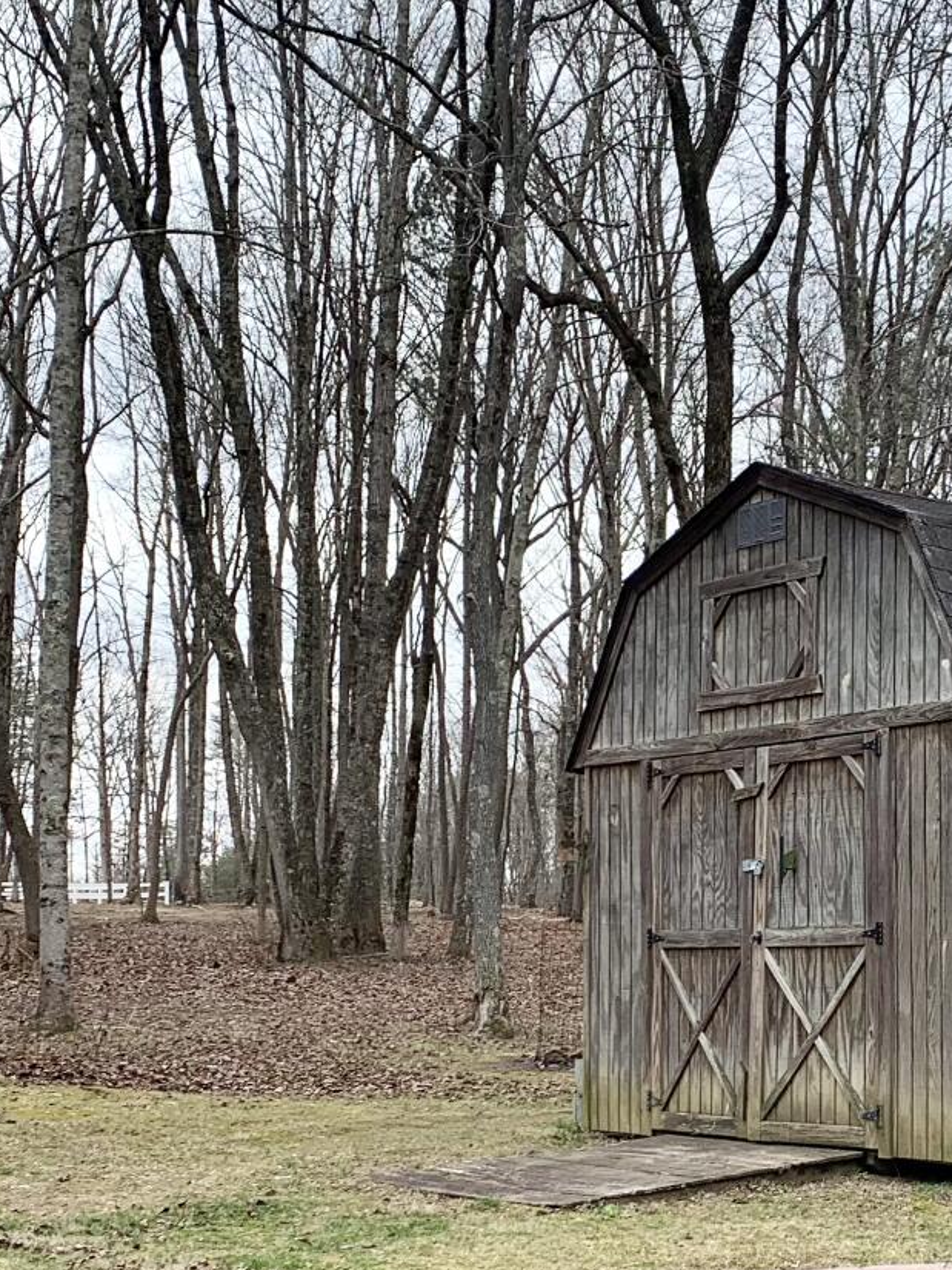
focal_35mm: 63
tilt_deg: +0.1
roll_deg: +1.7
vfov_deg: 30.4
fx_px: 2310
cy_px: 897
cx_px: 900
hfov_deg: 22.6
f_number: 1.8
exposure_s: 1/856
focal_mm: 4.25
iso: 25
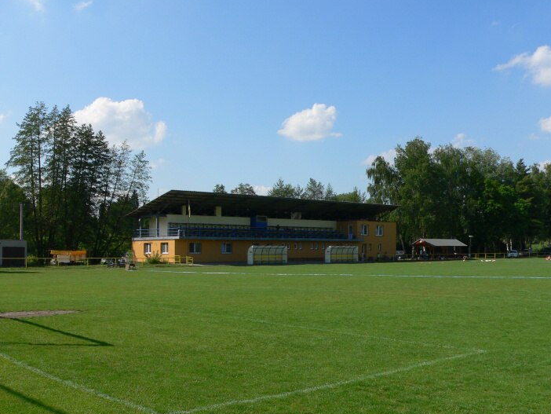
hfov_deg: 45.7
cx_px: 289
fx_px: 653
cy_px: 225
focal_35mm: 41
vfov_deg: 35.1
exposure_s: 1/500
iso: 80
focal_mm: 6
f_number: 4.6
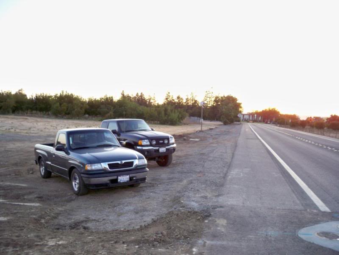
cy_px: 128
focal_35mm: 35
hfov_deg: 52.6
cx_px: 170
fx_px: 343
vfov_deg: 40.7
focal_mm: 6.3
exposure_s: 1/60
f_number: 3.1
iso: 250
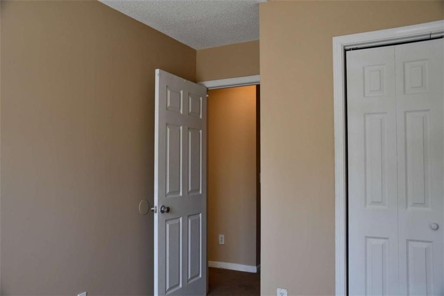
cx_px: 222
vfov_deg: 42.3
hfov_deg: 60.3
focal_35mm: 31
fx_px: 382
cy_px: 148
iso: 450
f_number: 3.8
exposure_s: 1/250
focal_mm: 21
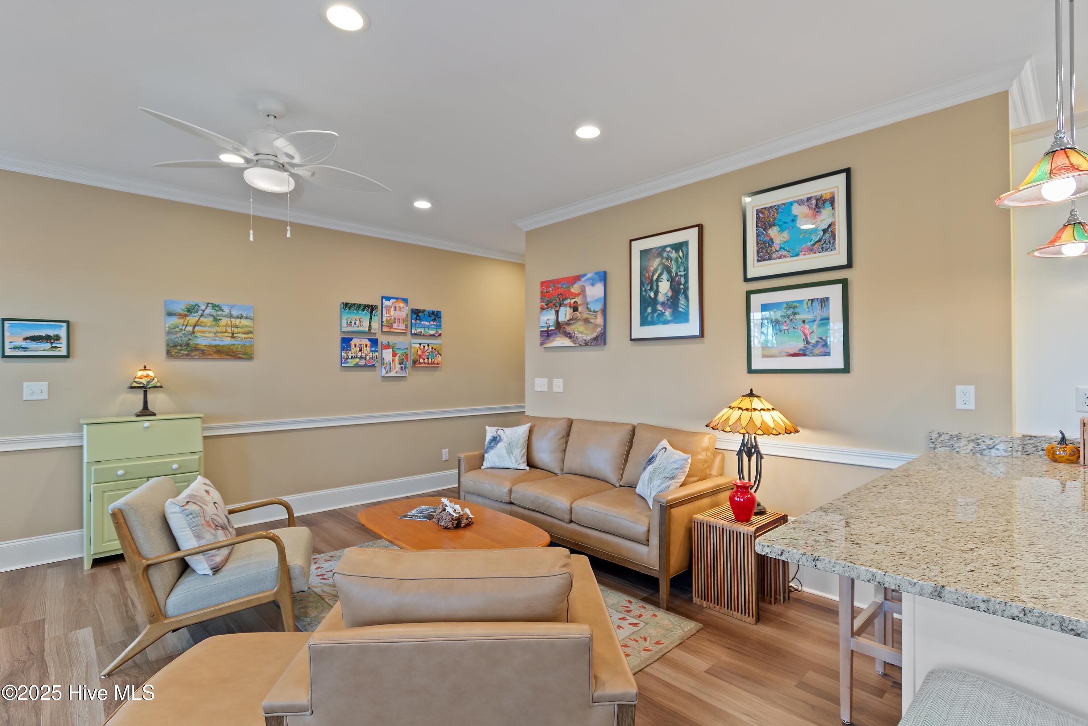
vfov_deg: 73.7
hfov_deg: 96.7
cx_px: 544
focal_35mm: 16
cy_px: 363
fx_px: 484
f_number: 4.8
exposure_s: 1/4
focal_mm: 11
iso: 100
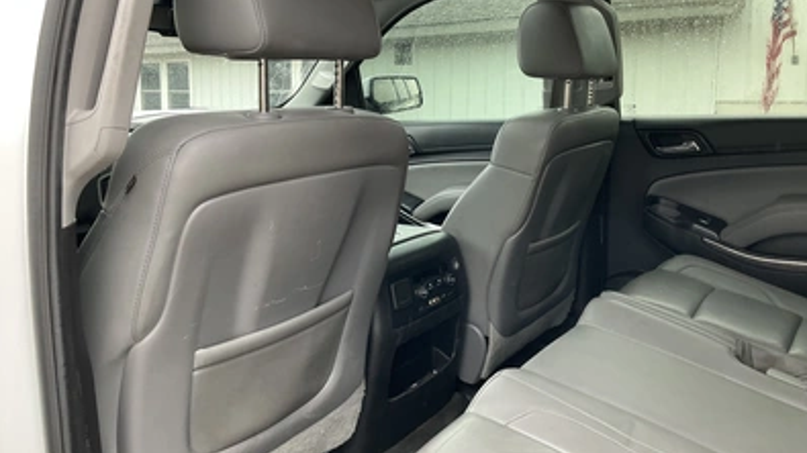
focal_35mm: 32
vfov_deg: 36.5
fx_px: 685
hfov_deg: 61.0
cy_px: 184
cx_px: 407
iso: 64
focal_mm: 3
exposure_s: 1/97
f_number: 1.8
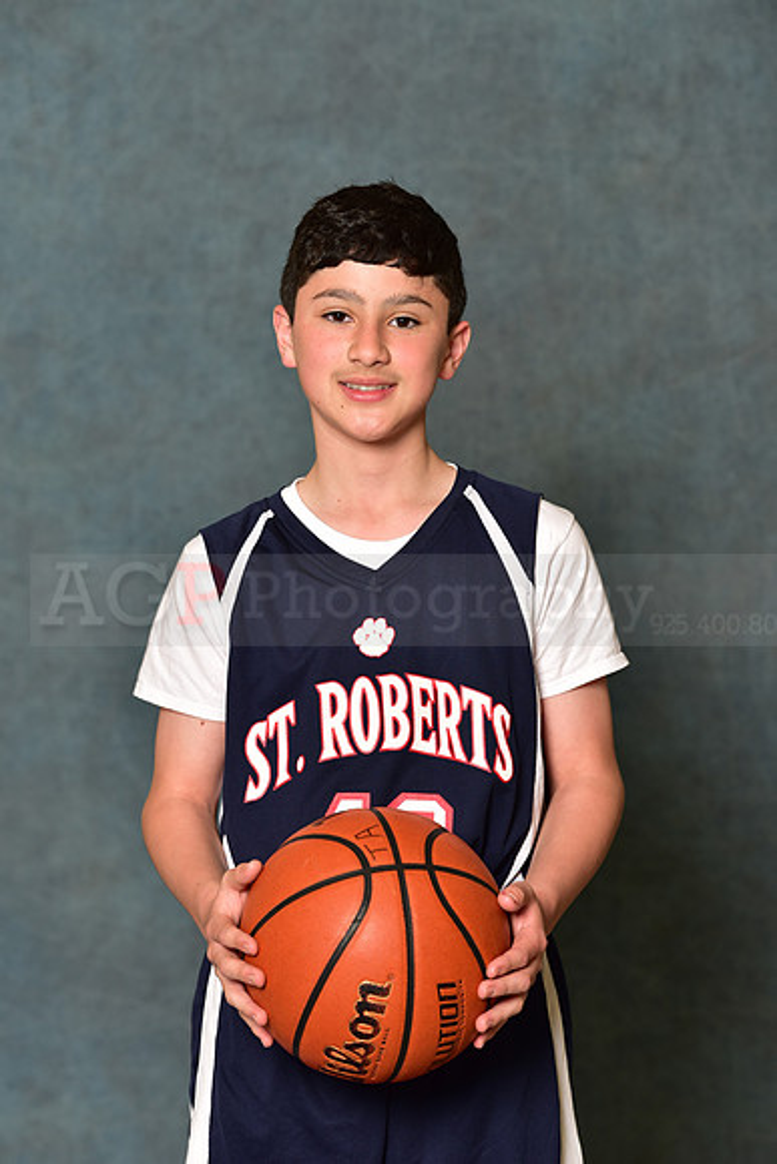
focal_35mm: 125
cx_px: 388
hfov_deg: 11.0
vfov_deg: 16.4
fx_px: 4044
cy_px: 582
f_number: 4.5
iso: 320
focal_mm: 125
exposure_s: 1/200
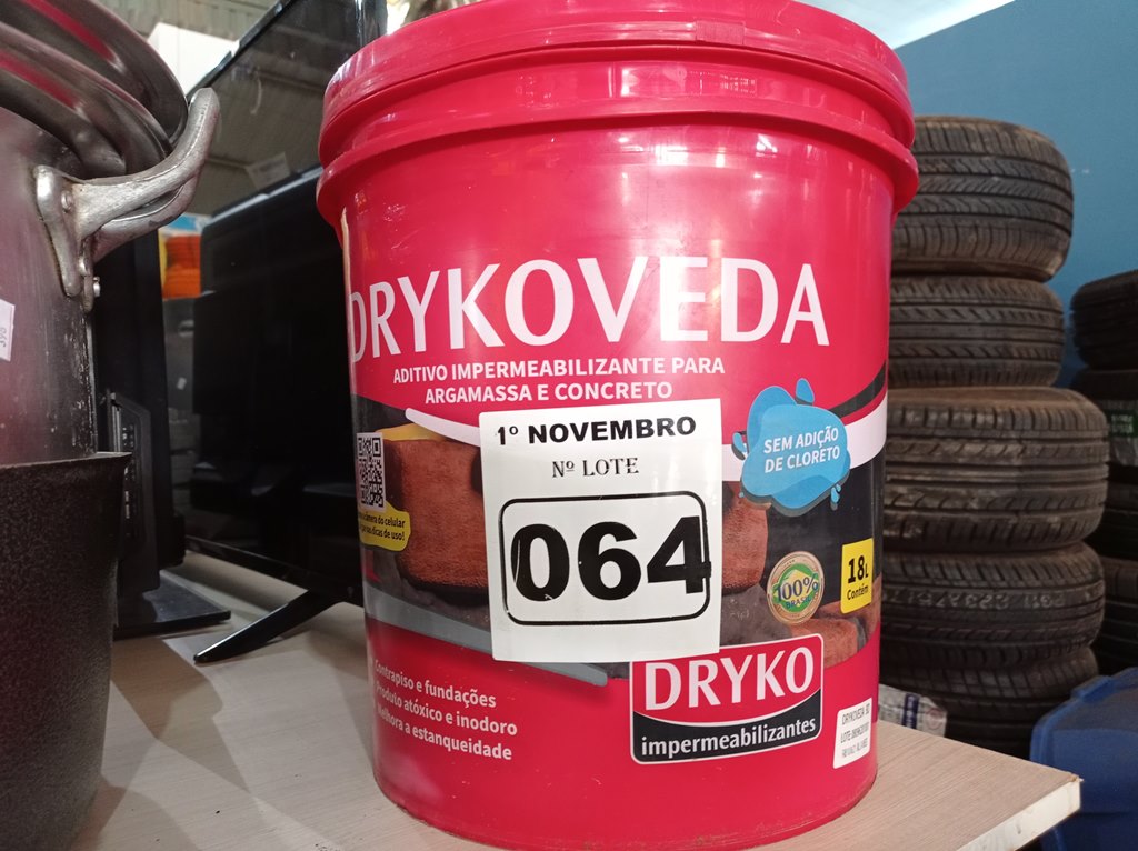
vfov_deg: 49.7
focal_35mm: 28
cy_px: 426
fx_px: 920
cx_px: 569
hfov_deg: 63.5
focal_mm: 4.7
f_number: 1.79
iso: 515
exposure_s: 1/24
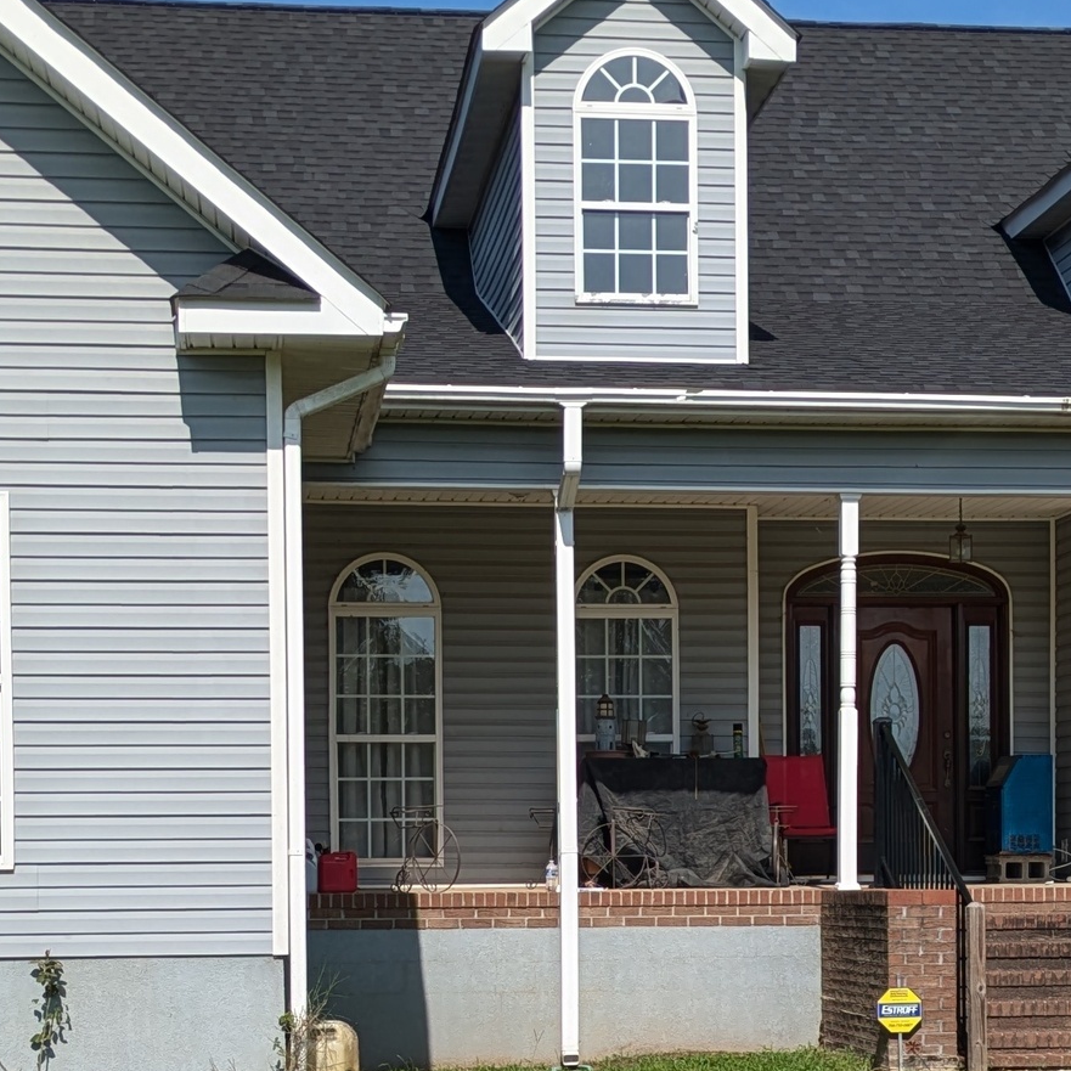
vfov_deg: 22.1
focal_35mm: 77
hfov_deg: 22.4
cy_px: 901
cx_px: 631
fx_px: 2695
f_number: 1.89
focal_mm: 5.43
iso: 45
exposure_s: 1/2370
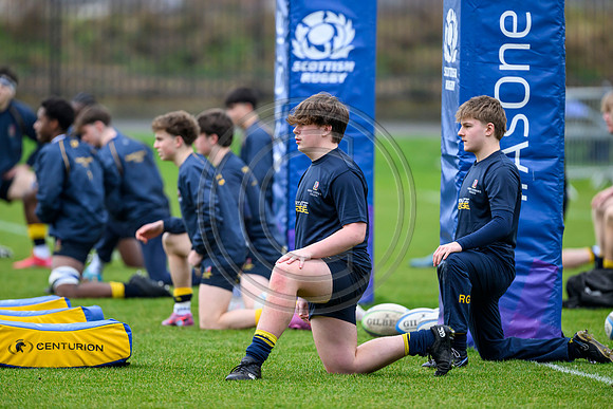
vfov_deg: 3.4
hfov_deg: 5.2
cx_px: 306
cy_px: 204
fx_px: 6812
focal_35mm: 400
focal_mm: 400
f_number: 3.5
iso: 2000
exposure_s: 1/1600
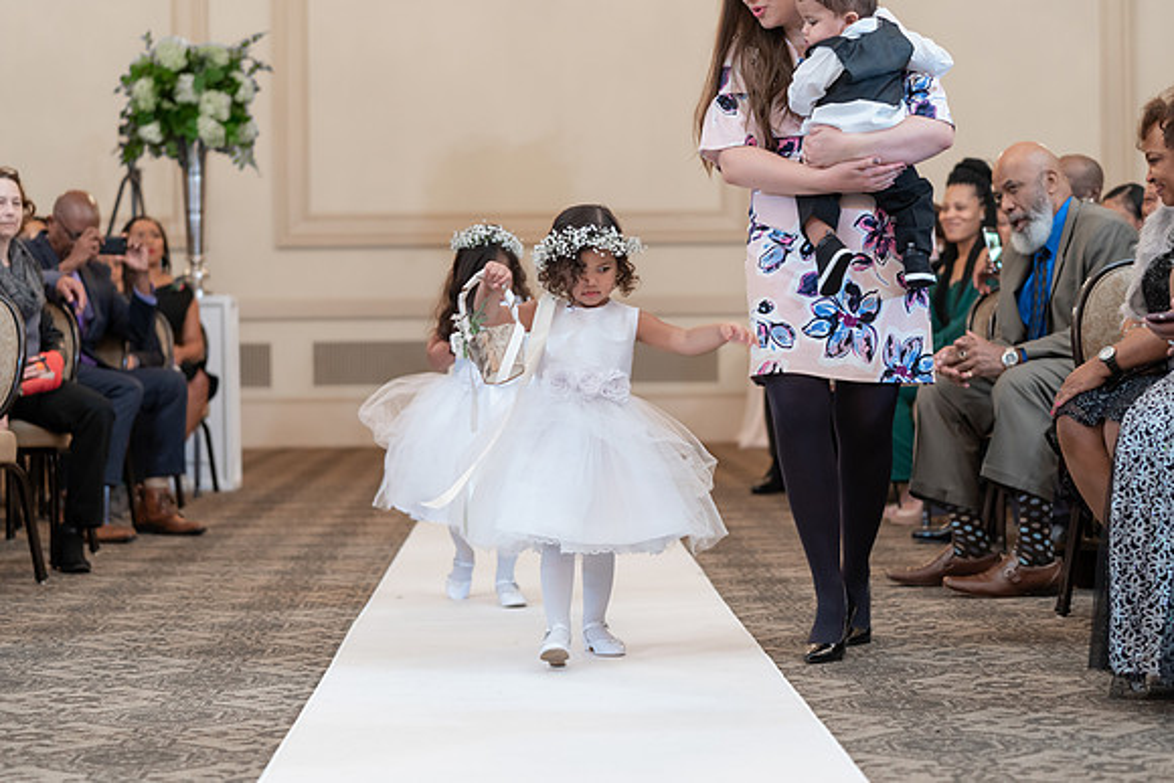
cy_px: 392
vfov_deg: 19.2
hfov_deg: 28.5
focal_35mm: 71
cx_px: 587
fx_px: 2315
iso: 2000
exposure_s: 1/100
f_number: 2.8
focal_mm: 70
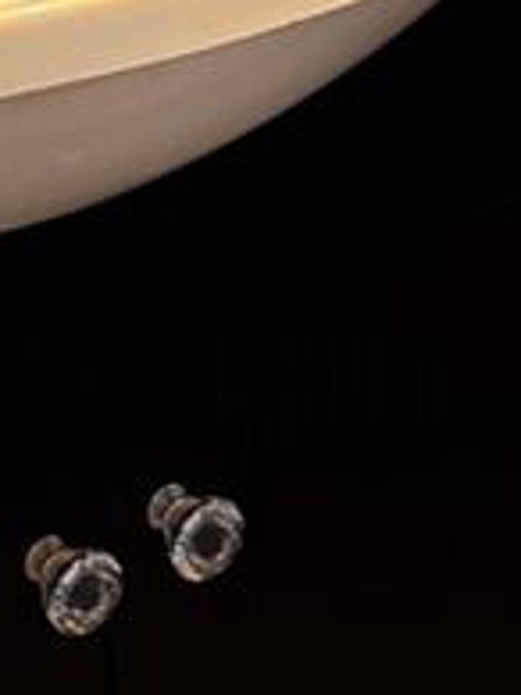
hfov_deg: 9.8
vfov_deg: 11.6
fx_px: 2973
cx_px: 739
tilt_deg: -7.8
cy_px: -834
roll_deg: -1.1
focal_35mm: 148
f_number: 1.78
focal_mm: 6.76
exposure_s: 1/60
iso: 250
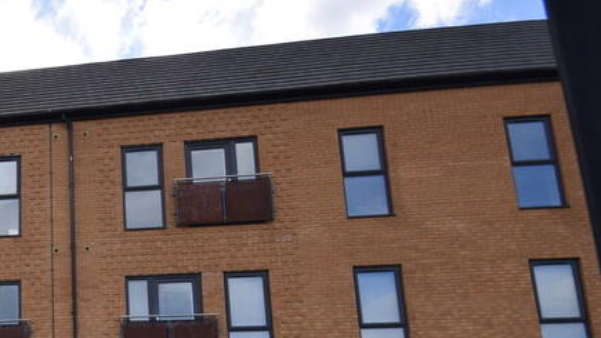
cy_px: 382
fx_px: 590
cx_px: -93
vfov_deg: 28.7
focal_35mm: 37
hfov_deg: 40.7
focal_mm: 10
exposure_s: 1/320
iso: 200
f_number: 9
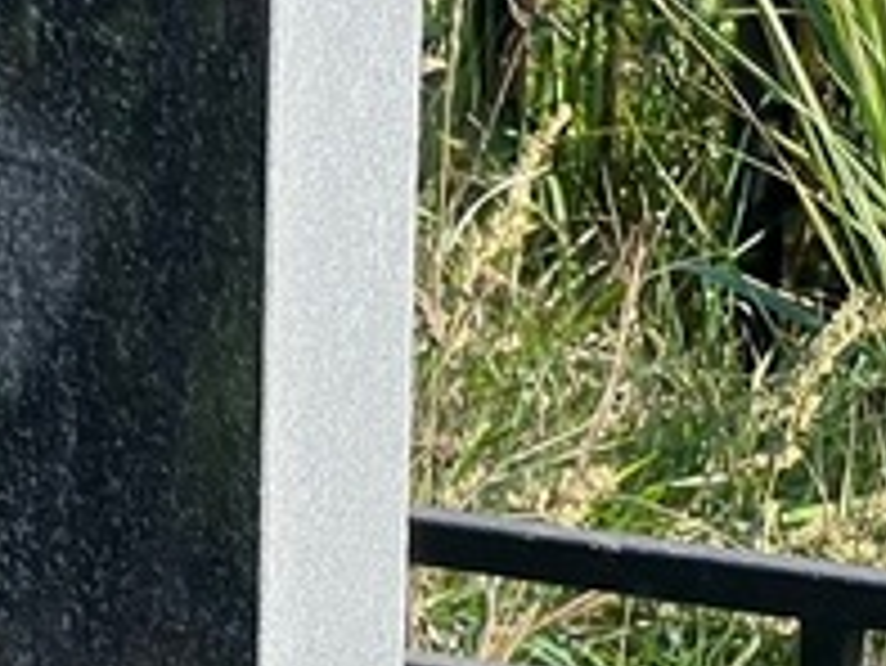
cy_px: 1058
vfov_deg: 4.7
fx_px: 8016
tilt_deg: -17.2
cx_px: -783
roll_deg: +1.1
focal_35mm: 313
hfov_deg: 6.2
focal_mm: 9
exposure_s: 1/238
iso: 32
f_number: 2.8
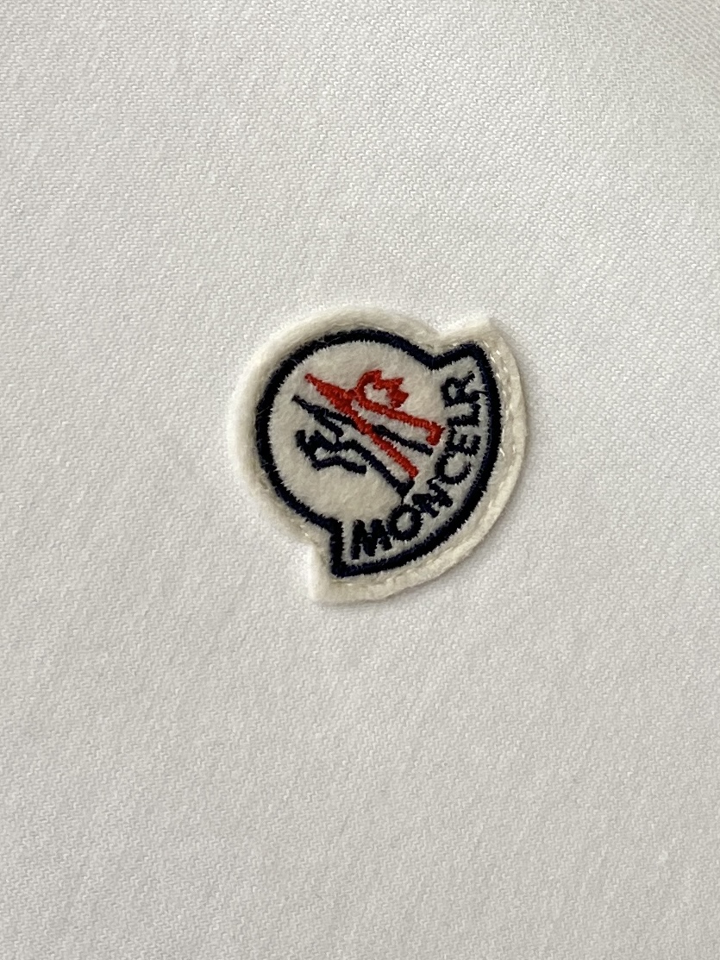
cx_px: 360
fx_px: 721
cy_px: 480
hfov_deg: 53.1
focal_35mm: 26
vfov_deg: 67.3
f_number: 1.8
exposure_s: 1/122
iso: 50
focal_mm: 4.25
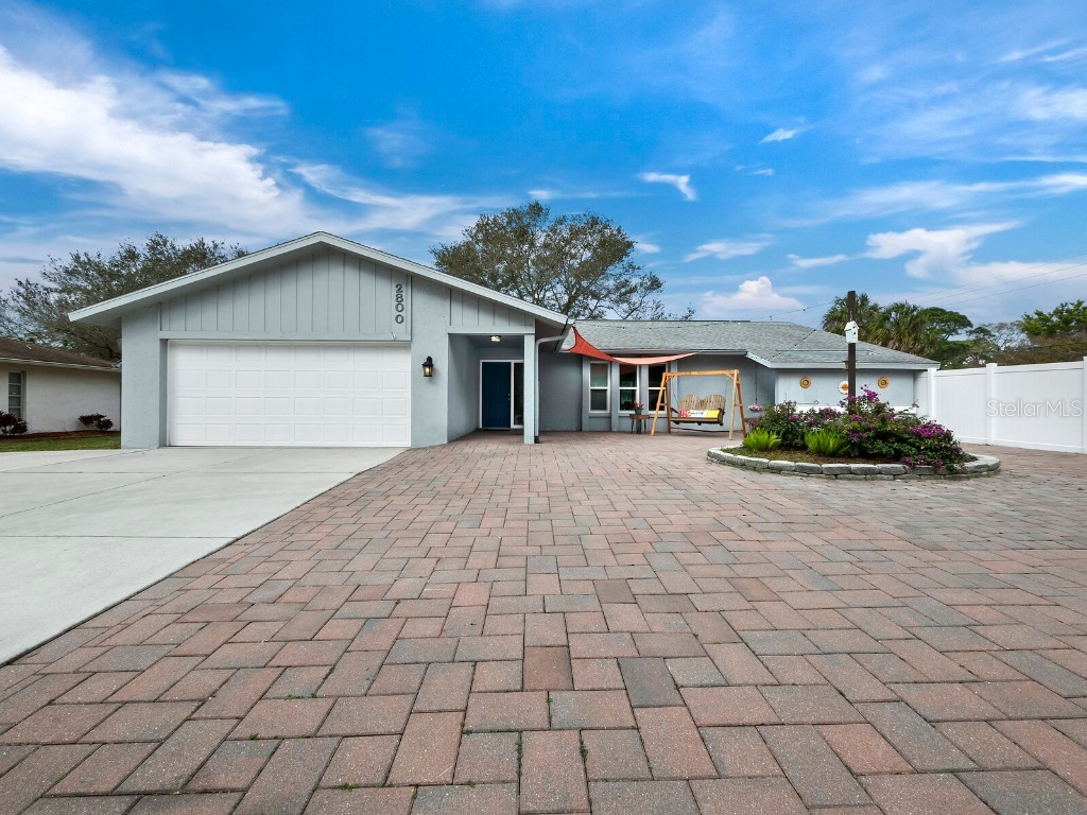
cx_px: 544
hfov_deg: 102.1
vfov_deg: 85.7
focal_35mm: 14
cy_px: 408
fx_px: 440
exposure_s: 1/400
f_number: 10
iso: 400
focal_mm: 7
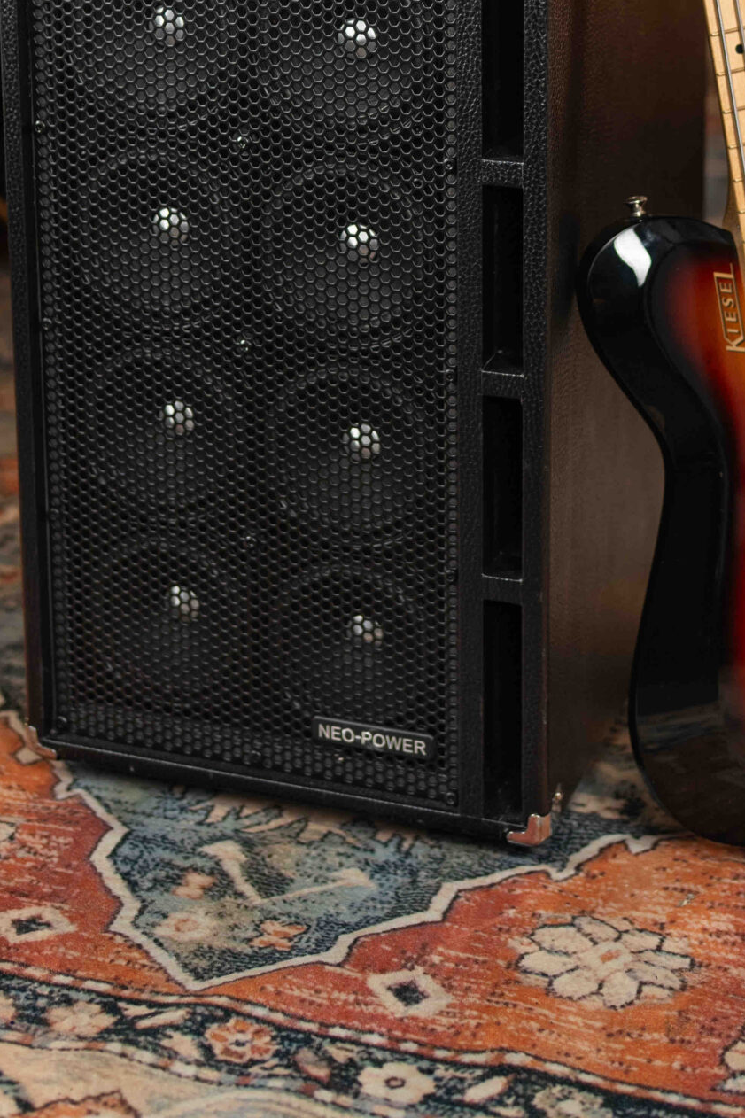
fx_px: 2204
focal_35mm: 71
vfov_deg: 27.0
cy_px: 19
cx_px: 408
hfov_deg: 19.2
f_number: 1.8
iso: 400
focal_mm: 35
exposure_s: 1/100
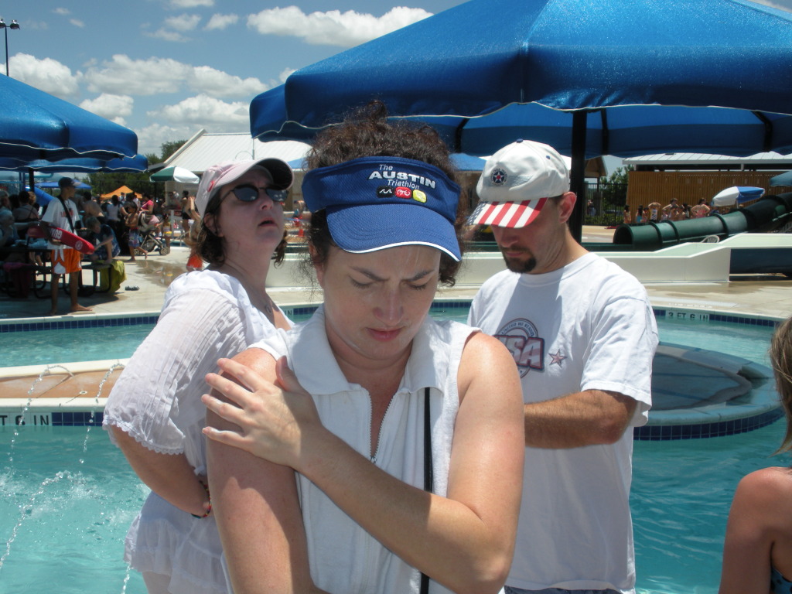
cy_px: 297
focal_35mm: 36
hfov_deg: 51.4
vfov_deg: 39.7
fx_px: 824
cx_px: 396
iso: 64
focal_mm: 6.3
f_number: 5.6
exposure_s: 1/439
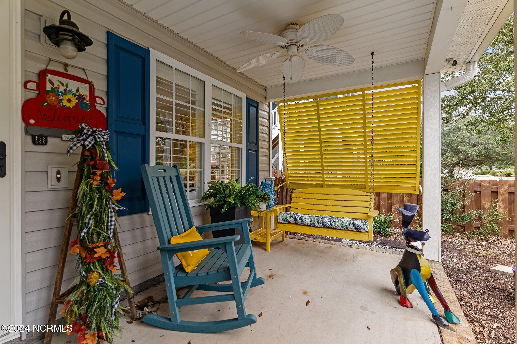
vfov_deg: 70.4
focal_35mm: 17
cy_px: 172
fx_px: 244
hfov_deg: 93.3
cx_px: 258
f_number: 3.5
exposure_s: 1/125
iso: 160
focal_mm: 17
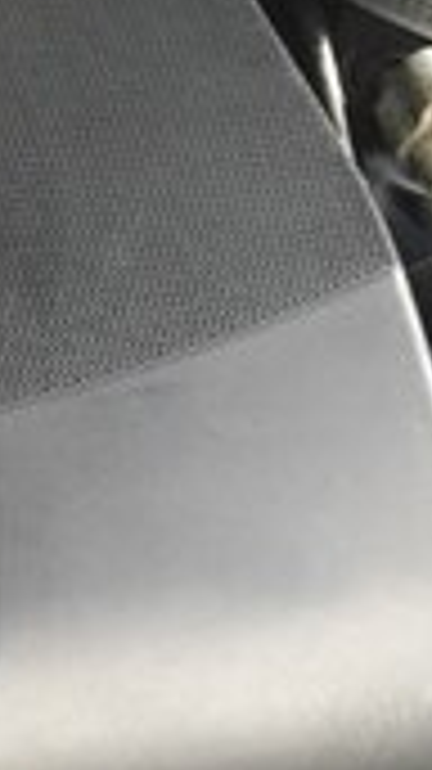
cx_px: -639
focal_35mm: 122
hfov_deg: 8.9
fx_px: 2488
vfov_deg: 17.6
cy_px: 286
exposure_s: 1/50
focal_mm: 4.15
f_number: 2.2
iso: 40
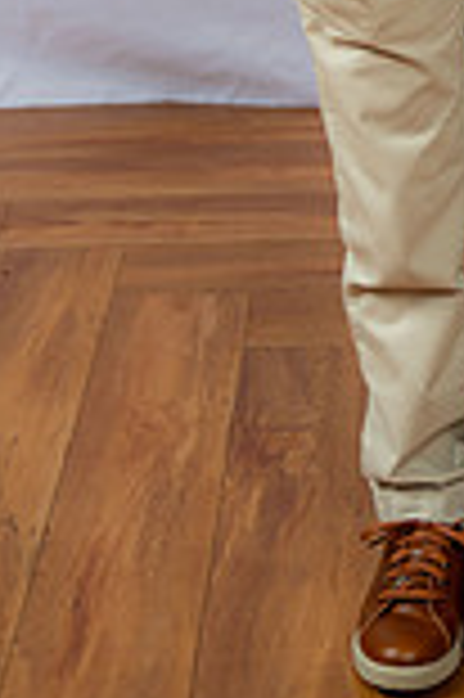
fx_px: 2809
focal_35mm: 145
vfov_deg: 13.6
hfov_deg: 9.4
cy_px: -248
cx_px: 511
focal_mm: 50
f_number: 6.3
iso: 250
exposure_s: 1/200
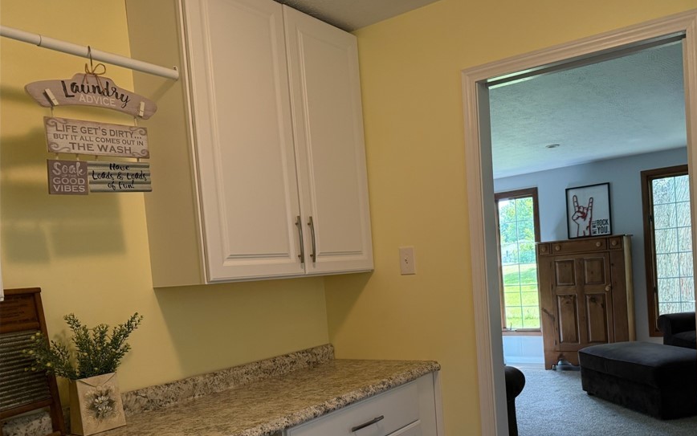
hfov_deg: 62.4
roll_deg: +4.2
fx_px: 570
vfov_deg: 41.3
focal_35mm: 30
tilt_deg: -3.0
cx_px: 410
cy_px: 295
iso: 320
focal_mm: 6.76
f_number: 1.78
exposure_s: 1/120
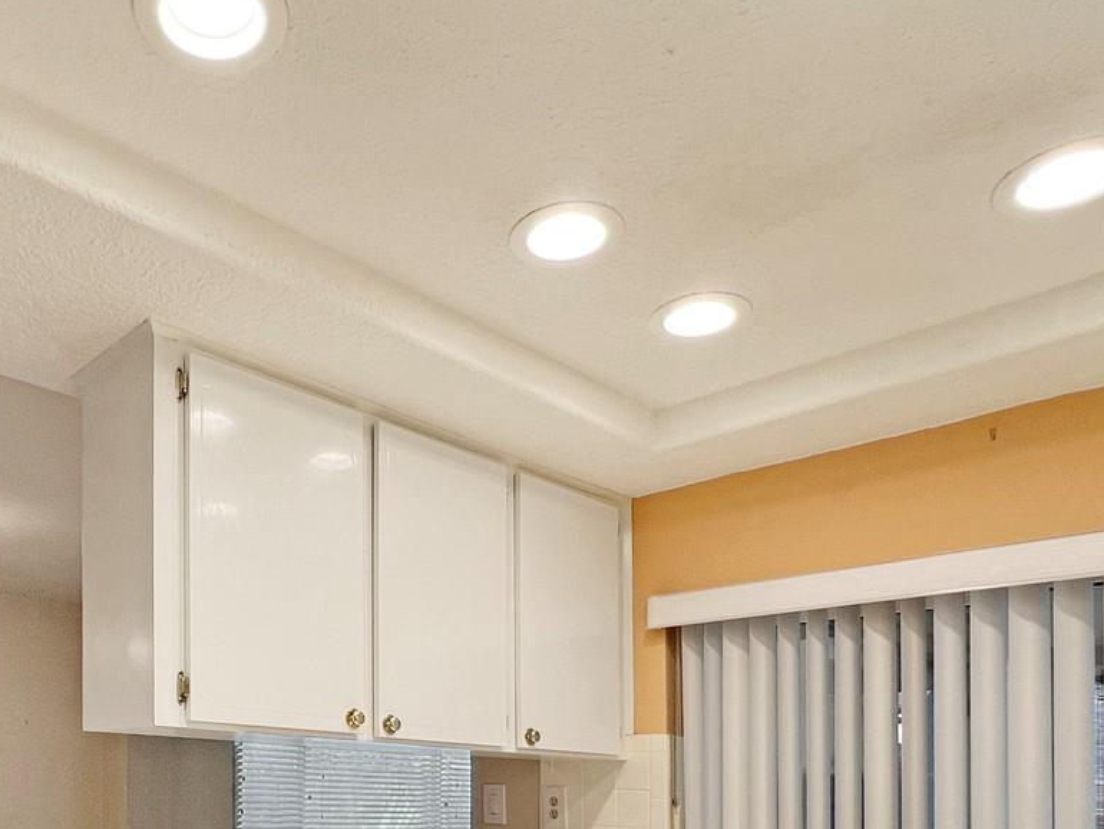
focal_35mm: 27
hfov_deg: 62.4
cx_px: 305
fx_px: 861
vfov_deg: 44.9
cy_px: 796
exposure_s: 1/120
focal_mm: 1.57
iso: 80
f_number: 1.8
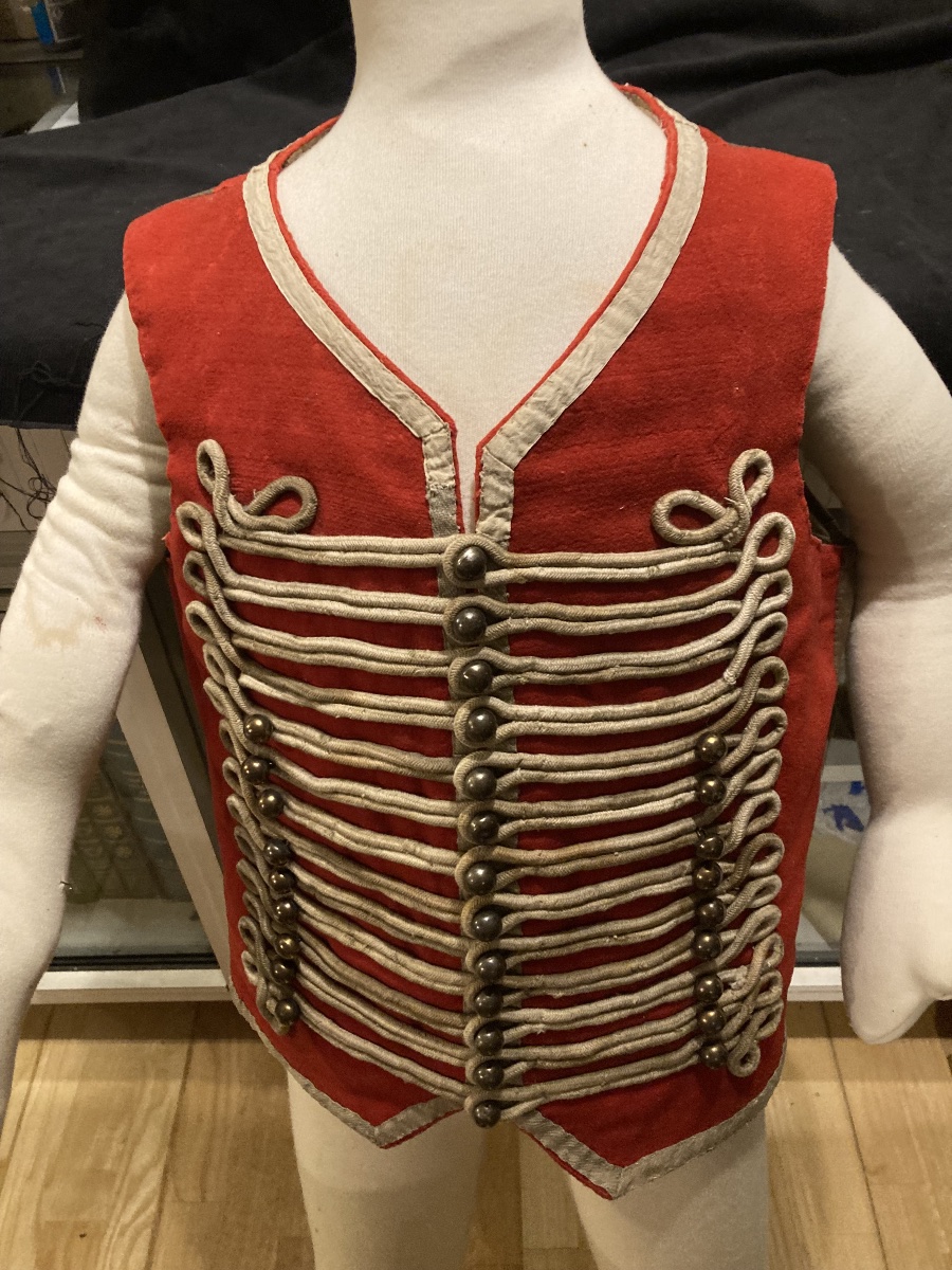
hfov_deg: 49.7
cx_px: 476
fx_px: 1027
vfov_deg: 63.4
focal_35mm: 28
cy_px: 635
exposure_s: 1/25
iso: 400
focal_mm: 3.99
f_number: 1.8
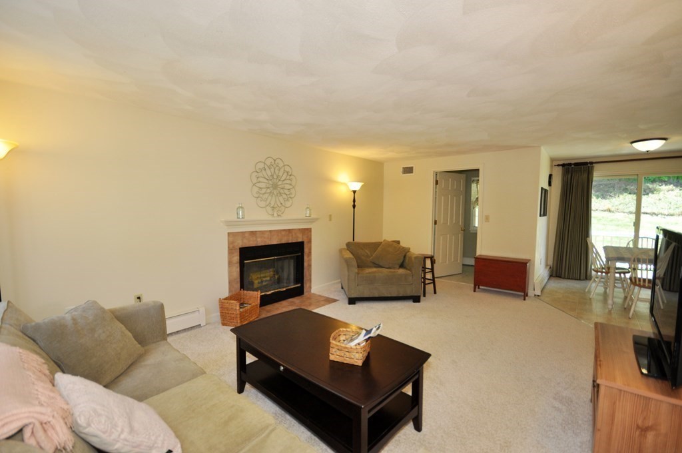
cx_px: 341
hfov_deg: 100.5
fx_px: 284
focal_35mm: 15
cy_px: 226
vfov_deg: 77.2
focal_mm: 10
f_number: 4.5
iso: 400
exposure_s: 1/60
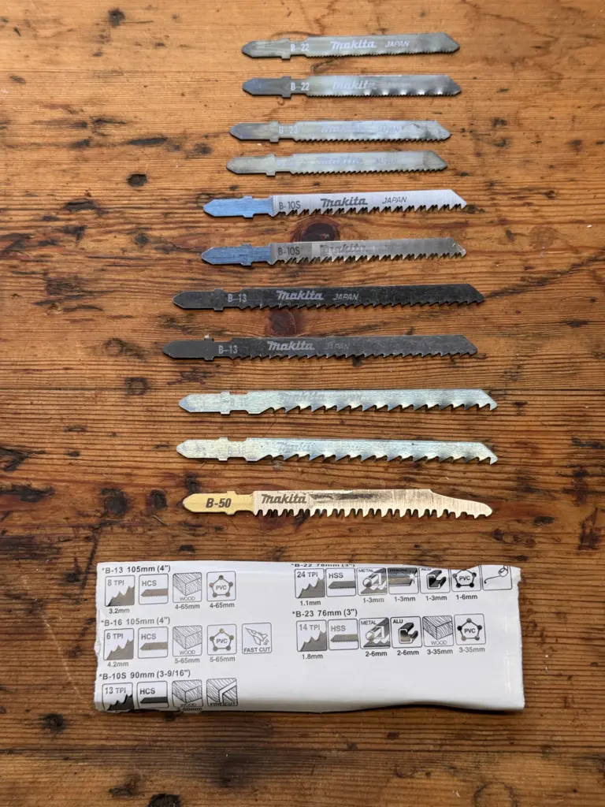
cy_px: 404
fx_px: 1119
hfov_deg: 30.3
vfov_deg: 39.7
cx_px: 302
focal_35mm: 48
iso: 64
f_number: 1.78
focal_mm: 6.76
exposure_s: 1/121
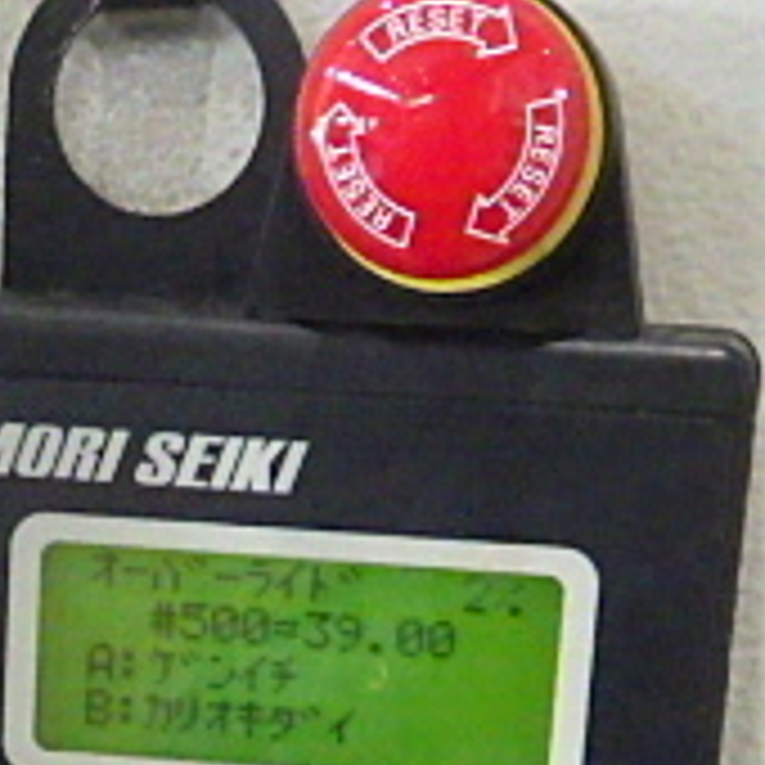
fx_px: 2825
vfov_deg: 14.7
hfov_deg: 15.3
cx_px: 176
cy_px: 1012
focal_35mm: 113
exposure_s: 1/50
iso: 1250
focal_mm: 6.1
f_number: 3.8
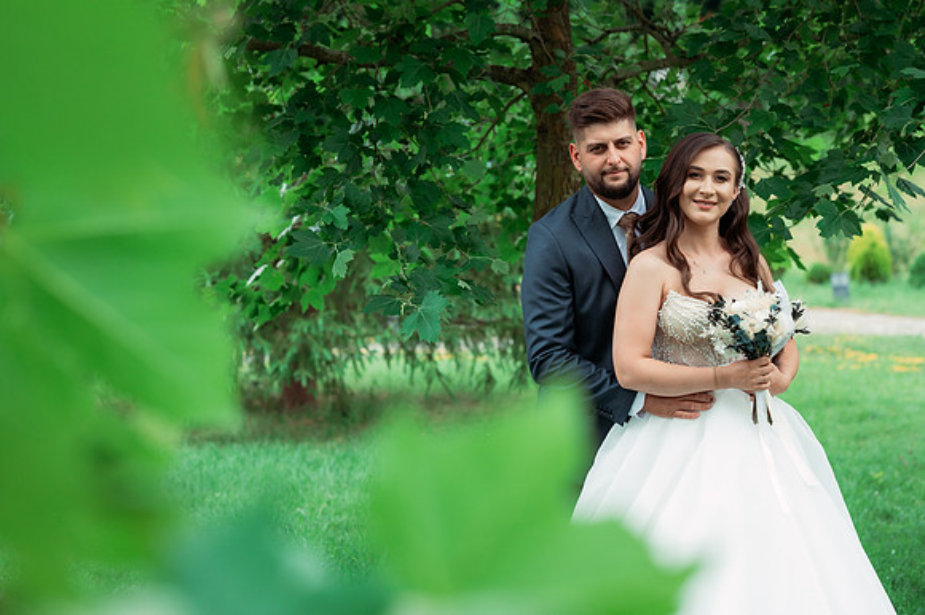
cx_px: 522
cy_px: 289
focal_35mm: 96
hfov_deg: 21.3
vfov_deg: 14.2
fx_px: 2463
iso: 250
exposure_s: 1/640
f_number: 4
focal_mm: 85
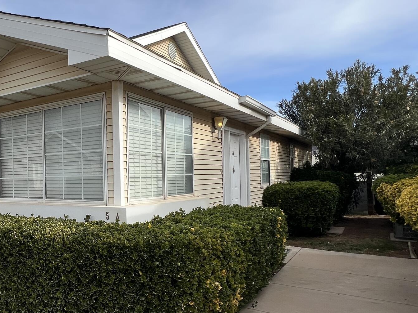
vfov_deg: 48.2
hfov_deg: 54.5
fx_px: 350
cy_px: 171
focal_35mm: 29
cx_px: 49
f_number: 1.8
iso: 32
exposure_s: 1/1107
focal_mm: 1.57
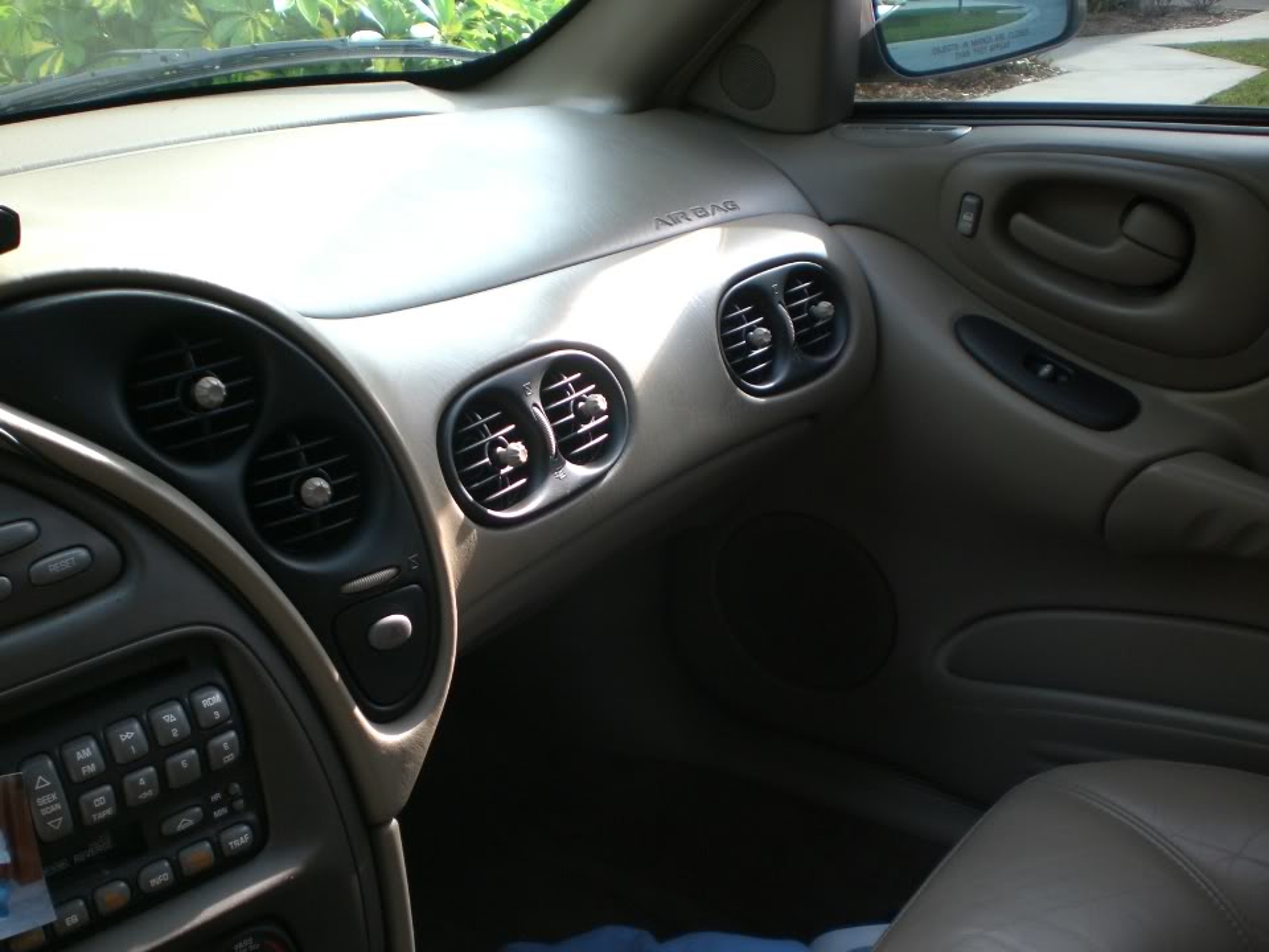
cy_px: 476
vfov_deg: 37.7
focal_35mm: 38
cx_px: 634
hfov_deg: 49.0
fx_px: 1393
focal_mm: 6.3
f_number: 3.1
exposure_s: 1/200
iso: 100
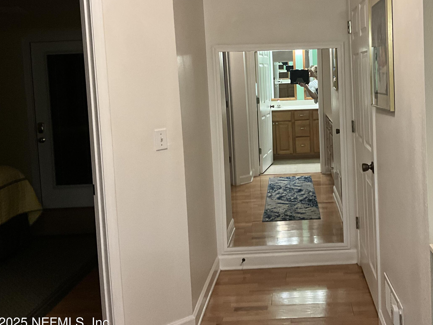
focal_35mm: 42
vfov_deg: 34.1
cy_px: 109
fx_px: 525
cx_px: 301
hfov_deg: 43.9
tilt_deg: -4.9
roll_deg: +2.4
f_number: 1.8
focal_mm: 3
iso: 160
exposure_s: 1/60
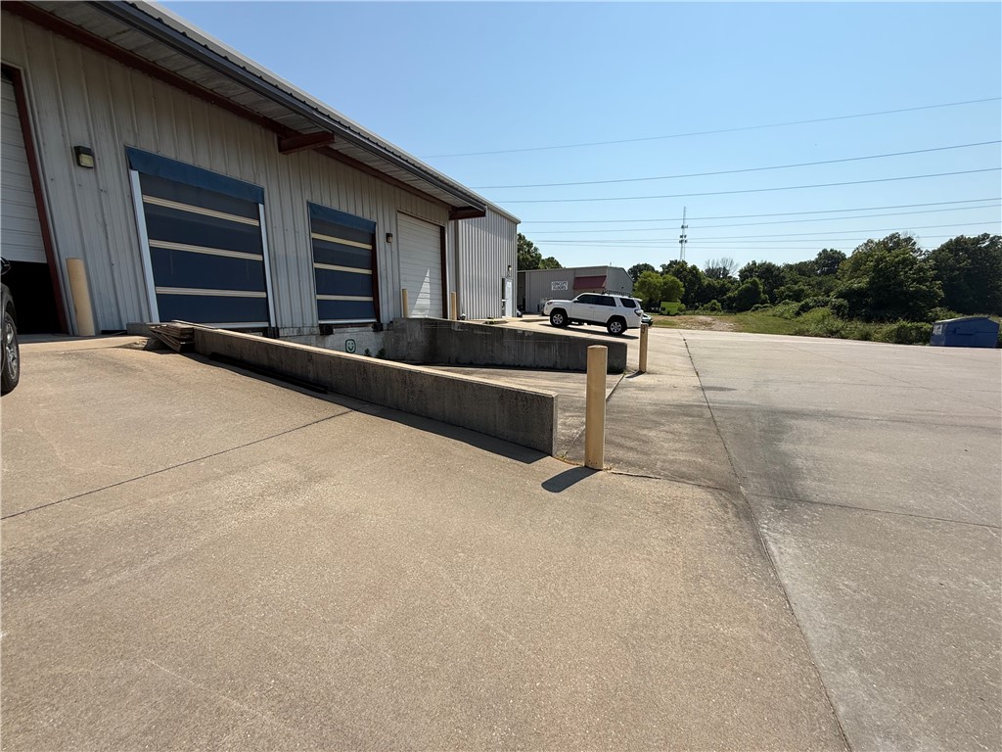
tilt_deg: -7.2
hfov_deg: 102.1
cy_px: 376
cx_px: 501
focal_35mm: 14
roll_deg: +0.9
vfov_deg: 85.7
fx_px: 405
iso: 50
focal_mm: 2.22
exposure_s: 1/2320
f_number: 2.2
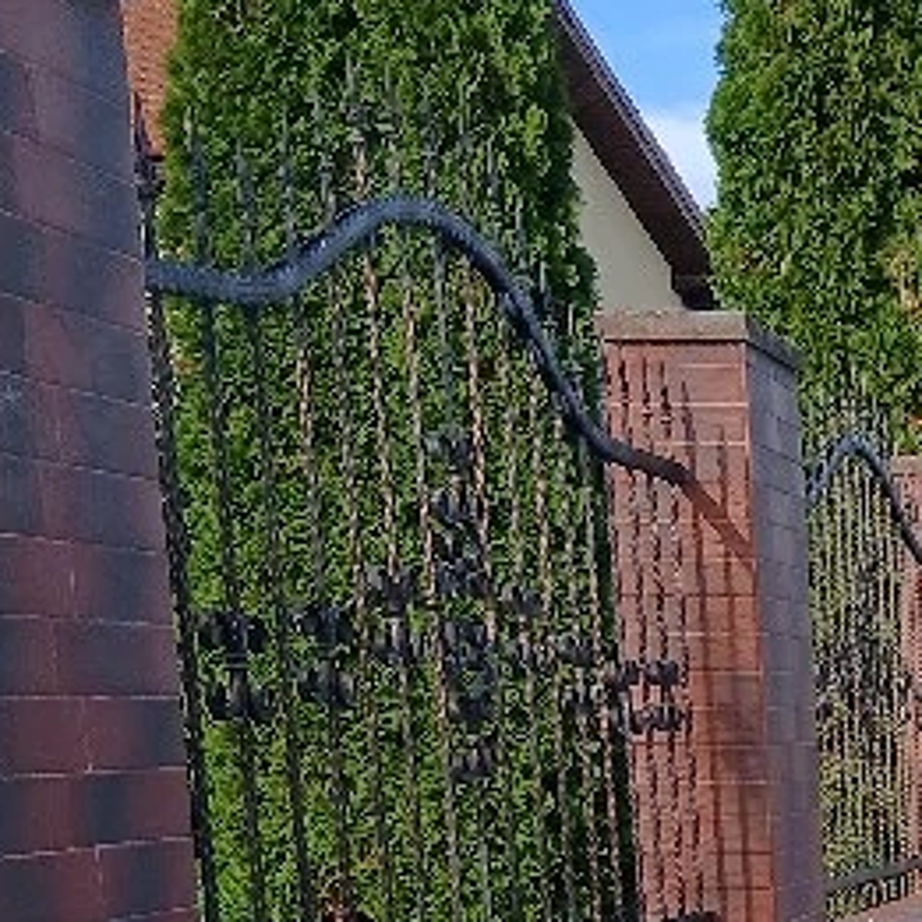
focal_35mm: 88
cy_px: 1233
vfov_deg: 18.2
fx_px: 2652
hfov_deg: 17.7
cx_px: 1388
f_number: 1.8
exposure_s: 1/370
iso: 20
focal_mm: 3.98
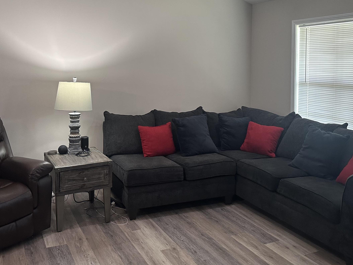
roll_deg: -0.6
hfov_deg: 52.2
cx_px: 137
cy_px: 75
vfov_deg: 39.8
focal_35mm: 35
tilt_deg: -2.0
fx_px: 357
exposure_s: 1/120
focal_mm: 6.86
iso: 200
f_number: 1.78
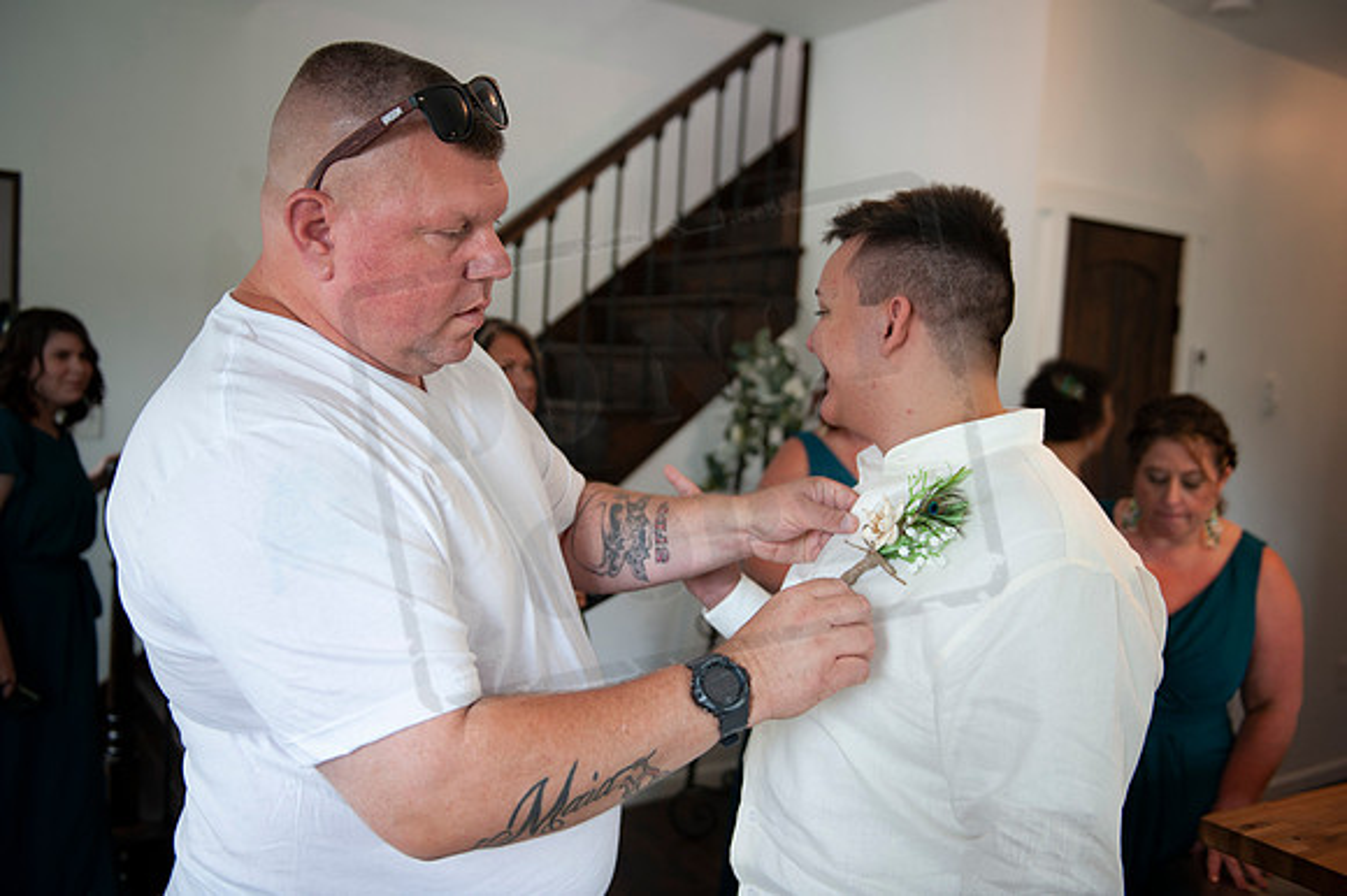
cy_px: 448
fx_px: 1197
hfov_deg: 58.7
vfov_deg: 41.1
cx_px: 674
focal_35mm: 32
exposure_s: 1/200
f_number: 2.8
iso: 400
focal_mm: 32
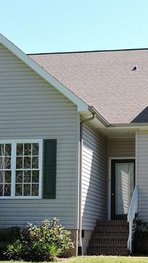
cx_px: 120
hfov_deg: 13.7
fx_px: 613
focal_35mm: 88
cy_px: 158
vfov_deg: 24.1
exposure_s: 1/400
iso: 100
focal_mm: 5.4
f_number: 3.1
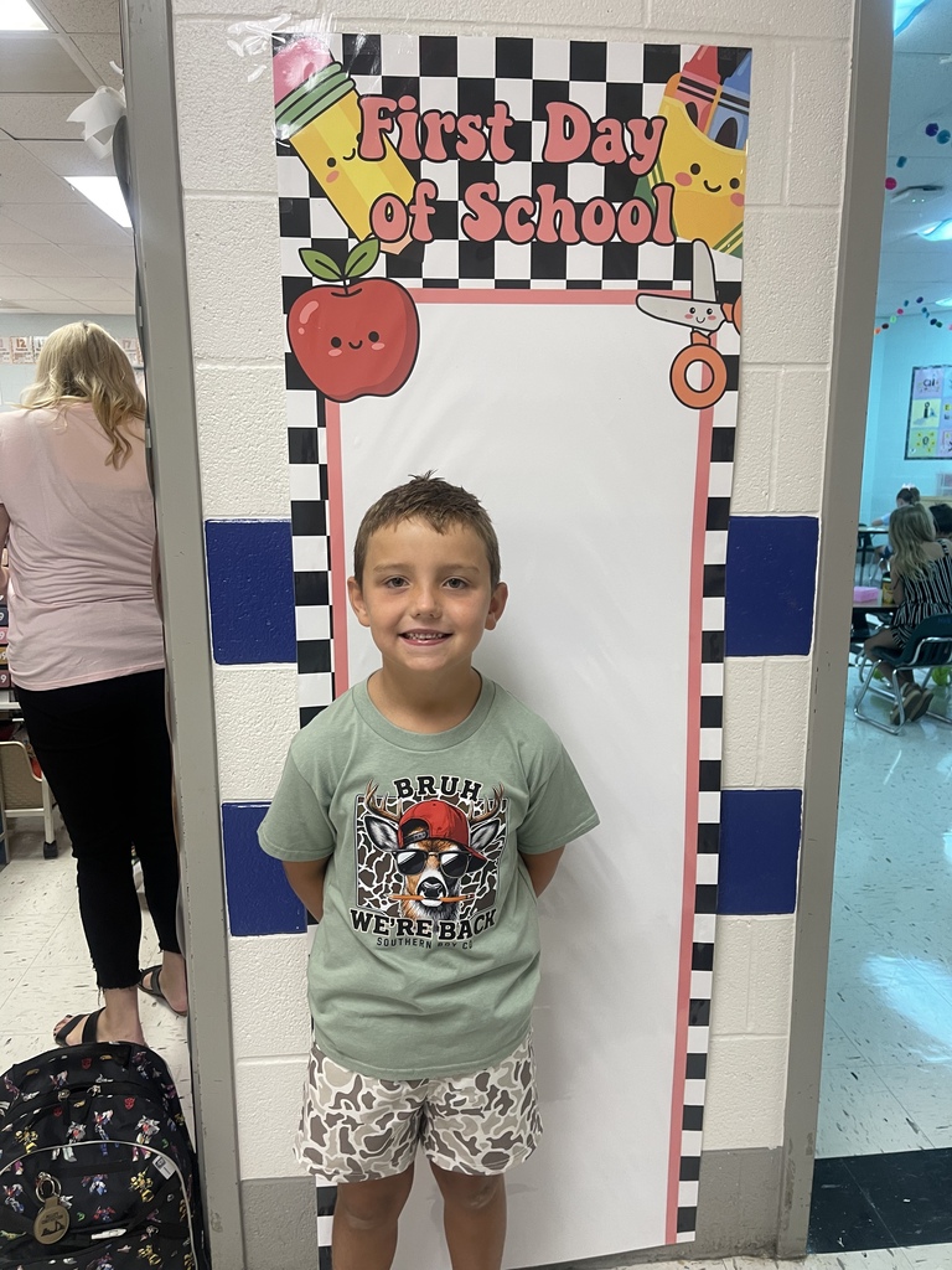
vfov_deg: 69.4
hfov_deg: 54.9
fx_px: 917
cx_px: 476
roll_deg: -0.1
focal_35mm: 25
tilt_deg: -11.5
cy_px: 635
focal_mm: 5.1
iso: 125
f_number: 1.6
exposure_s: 1/60
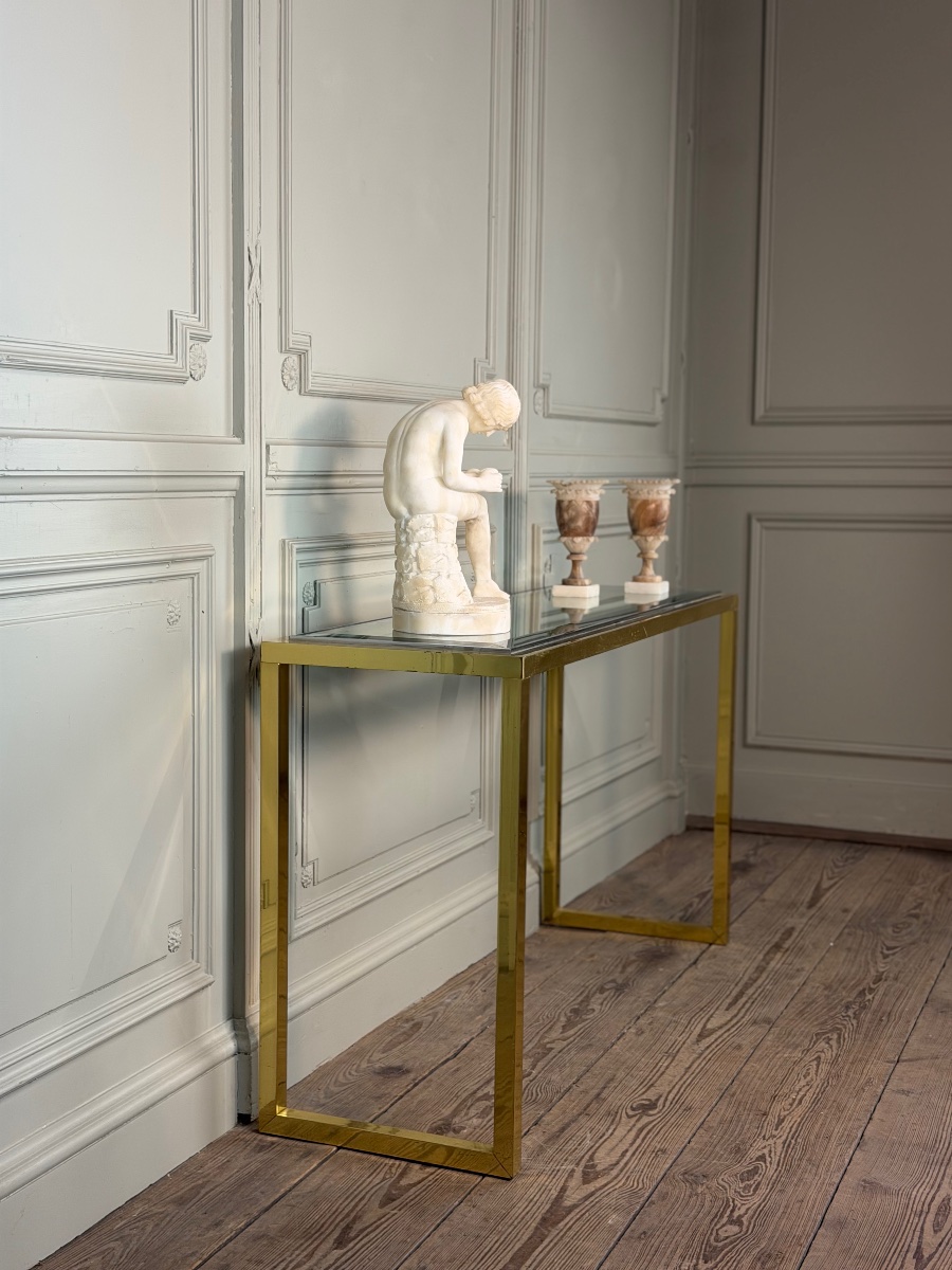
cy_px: 635
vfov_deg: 39.7
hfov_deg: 30.3
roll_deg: +0.2
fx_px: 1760
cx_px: 476
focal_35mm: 48
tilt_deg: -5.5
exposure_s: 1/50
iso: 100
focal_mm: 6.76
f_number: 1.78
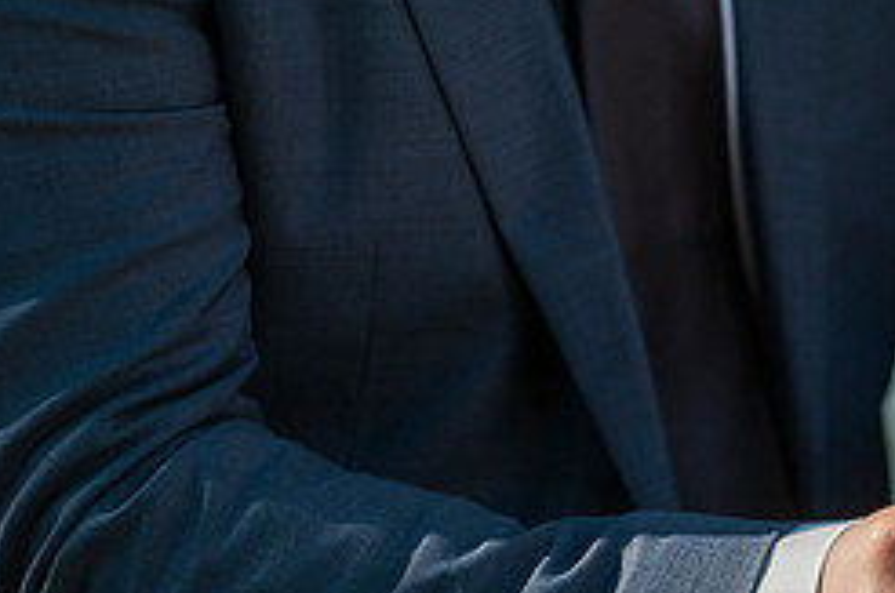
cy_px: 597
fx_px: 9379
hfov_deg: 5.4
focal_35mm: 378
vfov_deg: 3.6
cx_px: 1033
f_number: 3.5
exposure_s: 1/2500
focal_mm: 160
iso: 800
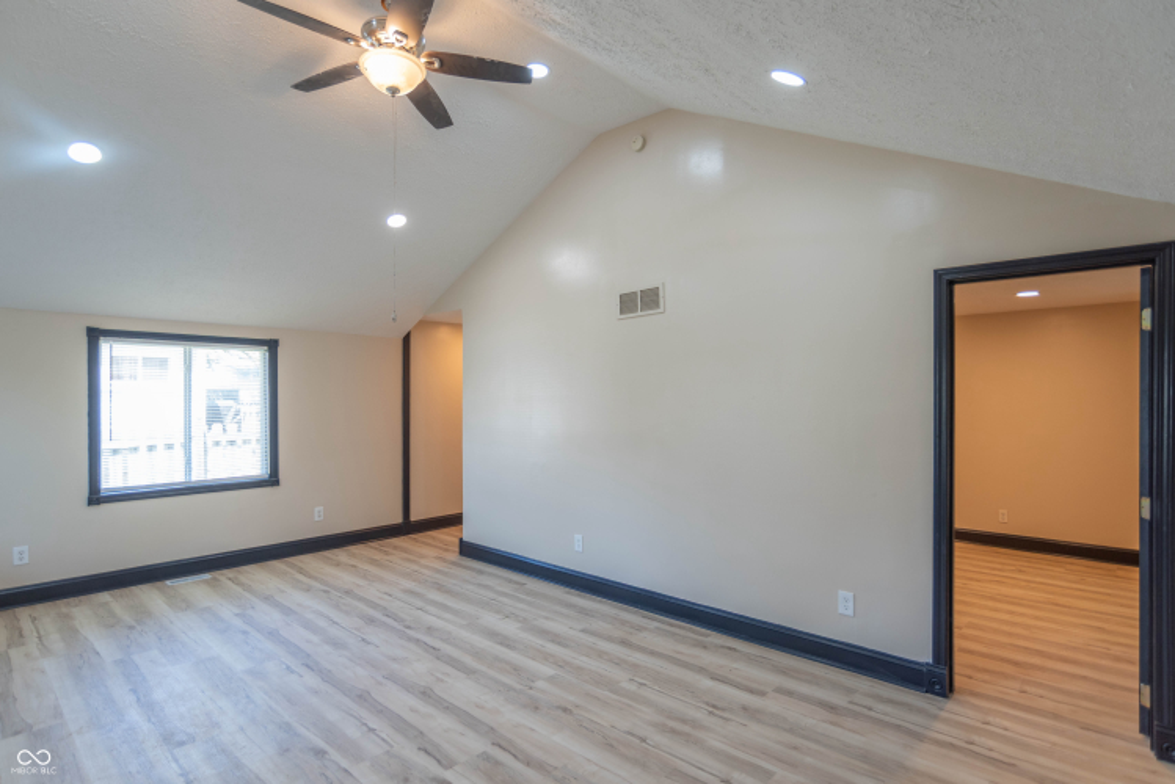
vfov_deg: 67.4
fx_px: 588
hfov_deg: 90.0
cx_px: 588
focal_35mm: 18
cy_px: 392
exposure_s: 1/60
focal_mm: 18
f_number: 4
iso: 320
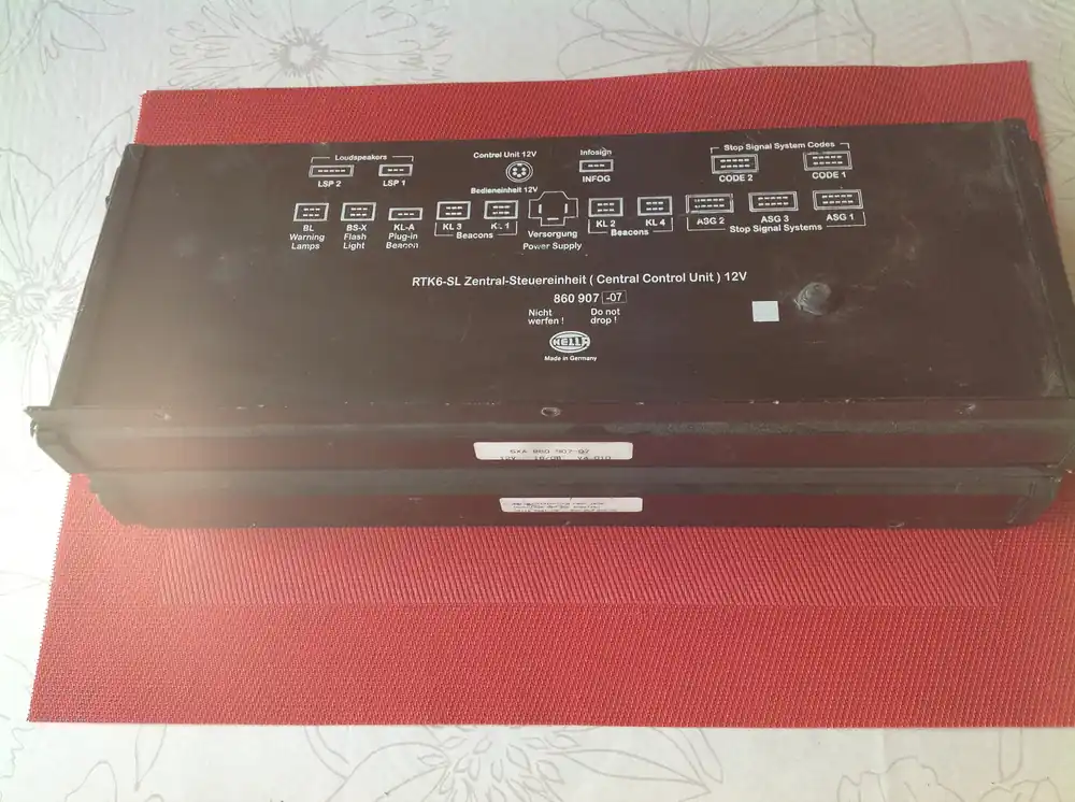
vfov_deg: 40.6
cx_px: 538
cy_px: 401
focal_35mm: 35
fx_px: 1085
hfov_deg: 52.7
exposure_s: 1/120
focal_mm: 4.28
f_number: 2.4
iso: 80
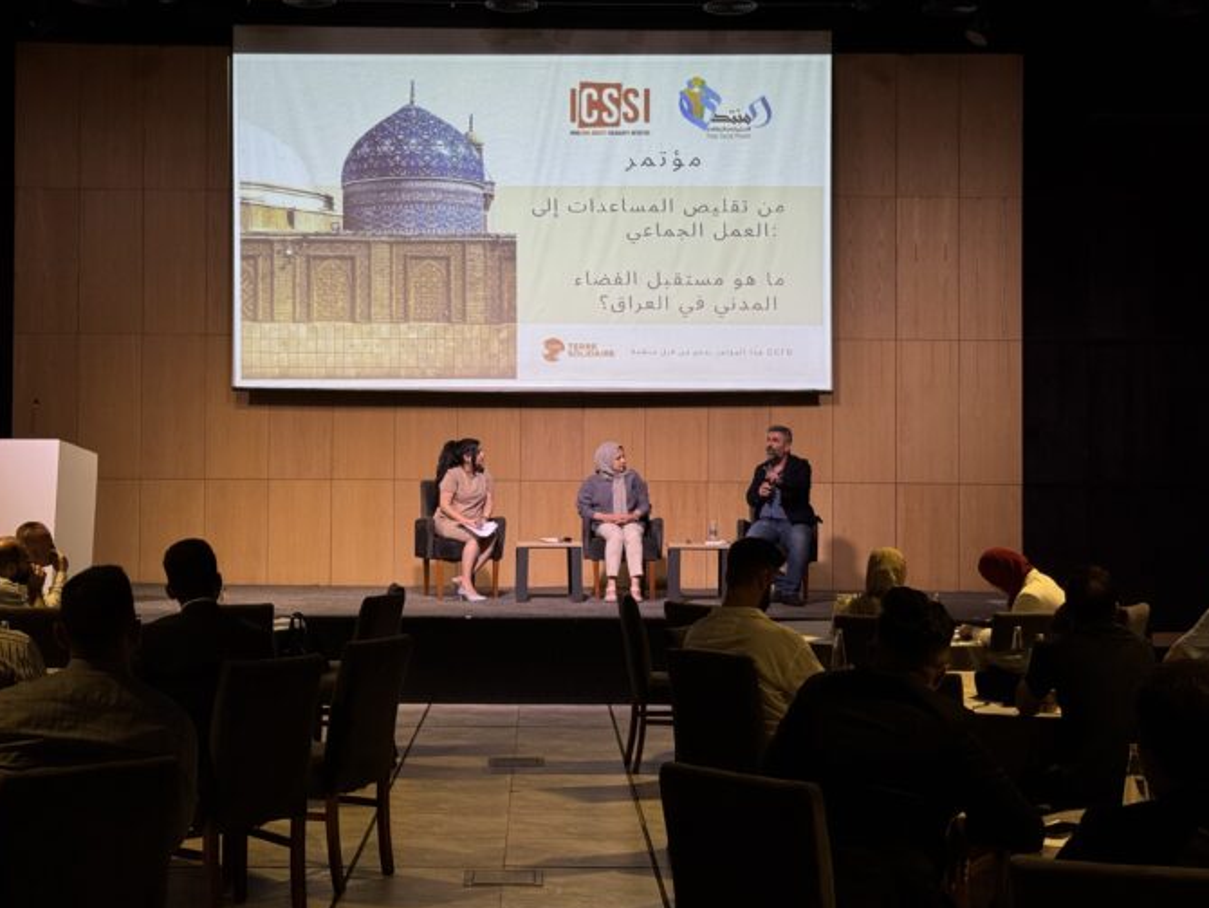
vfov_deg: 26.6
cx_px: 563
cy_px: 403
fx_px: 1922
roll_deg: -0.6
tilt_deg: +2.1
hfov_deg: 34.9
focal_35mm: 55
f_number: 1.78
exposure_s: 1/80
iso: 64
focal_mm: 6.76
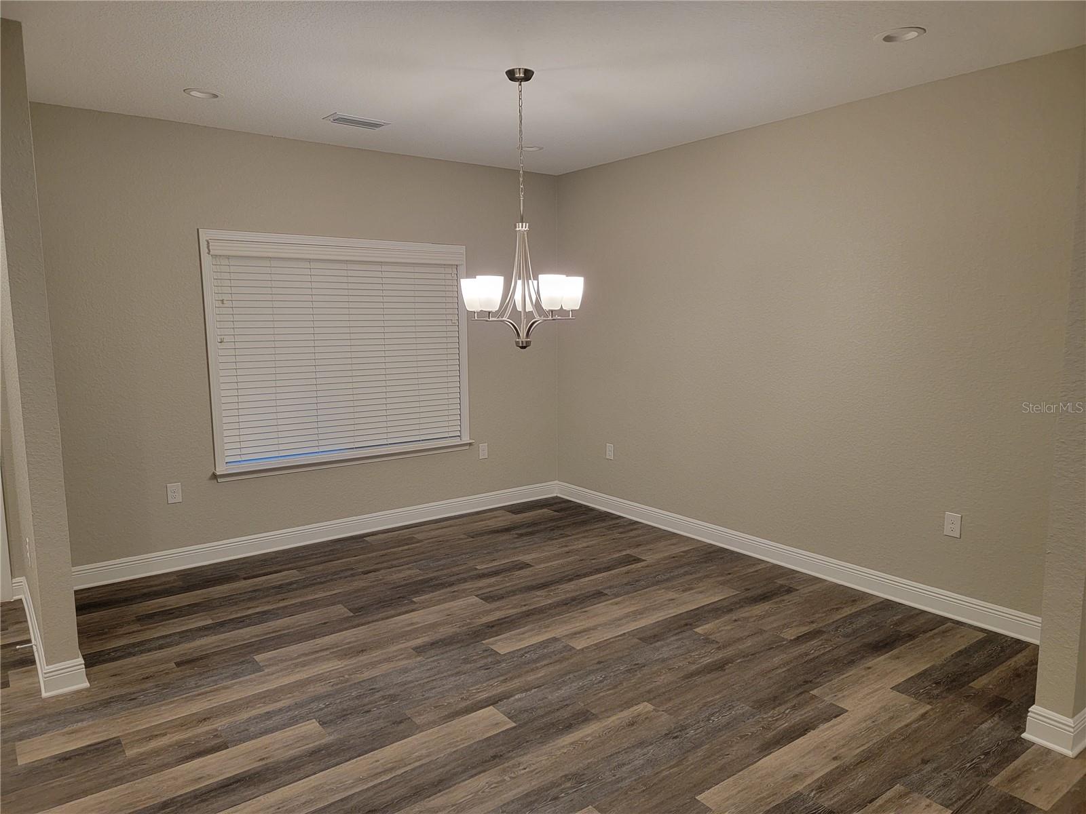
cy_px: 407
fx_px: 753
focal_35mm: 24
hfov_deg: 71.6
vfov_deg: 56.8
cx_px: 543
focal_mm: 6.7
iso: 250
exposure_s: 1/120
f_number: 1.8
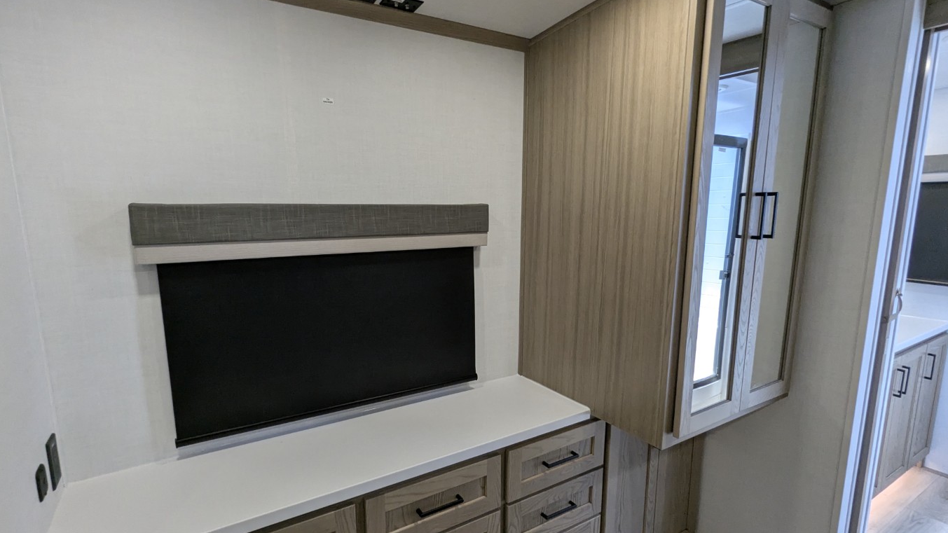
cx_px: 460
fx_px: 452
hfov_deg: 92.6
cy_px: 285
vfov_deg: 61.0
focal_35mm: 18
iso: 200
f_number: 2.2
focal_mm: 2.35
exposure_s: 1/189
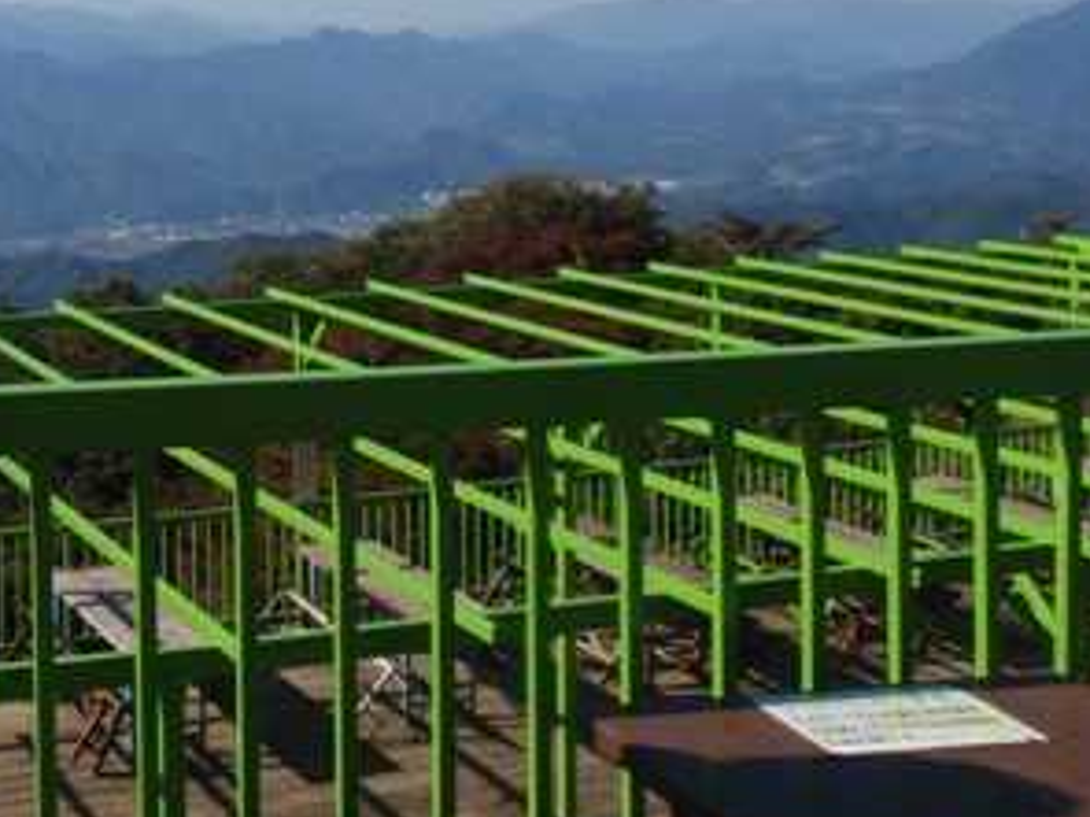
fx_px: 1794
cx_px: 0
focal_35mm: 57
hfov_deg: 31.3
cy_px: 37
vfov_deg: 24.7
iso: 64
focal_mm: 5
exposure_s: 1/640
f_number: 4
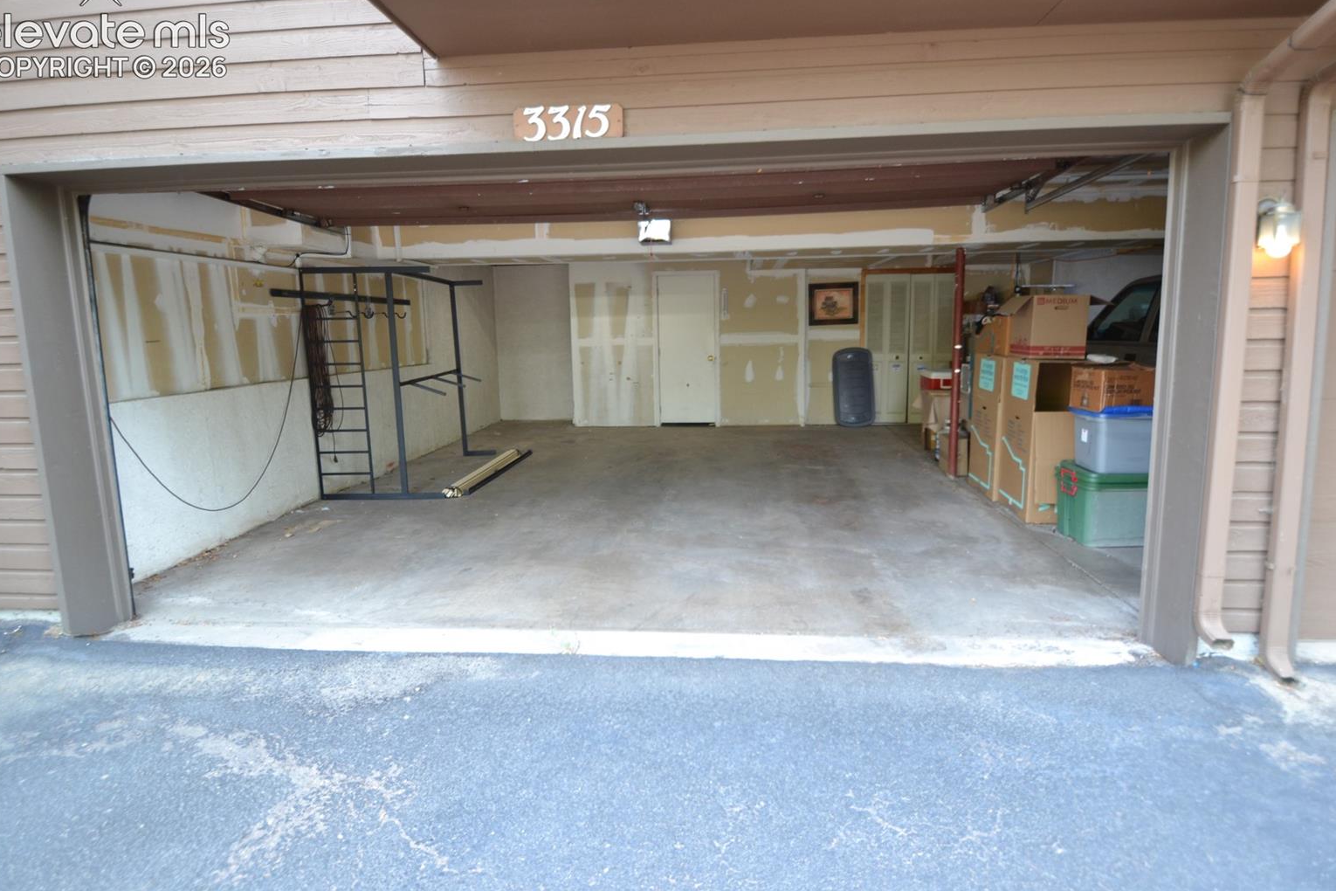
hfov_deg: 89.2
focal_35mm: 18
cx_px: 667
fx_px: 678
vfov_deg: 66.6
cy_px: 427
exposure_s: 1/80
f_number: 4.5
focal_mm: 11.5
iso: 400
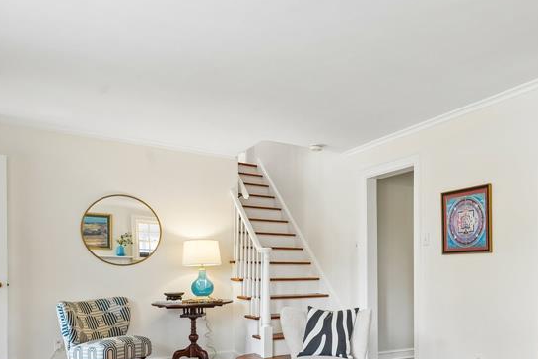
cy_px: 277
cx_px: 387
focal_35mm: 30
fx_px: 448
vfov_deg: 42.0
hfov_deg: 59.4
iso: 400
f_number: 8
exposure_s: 1/6
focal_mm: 16
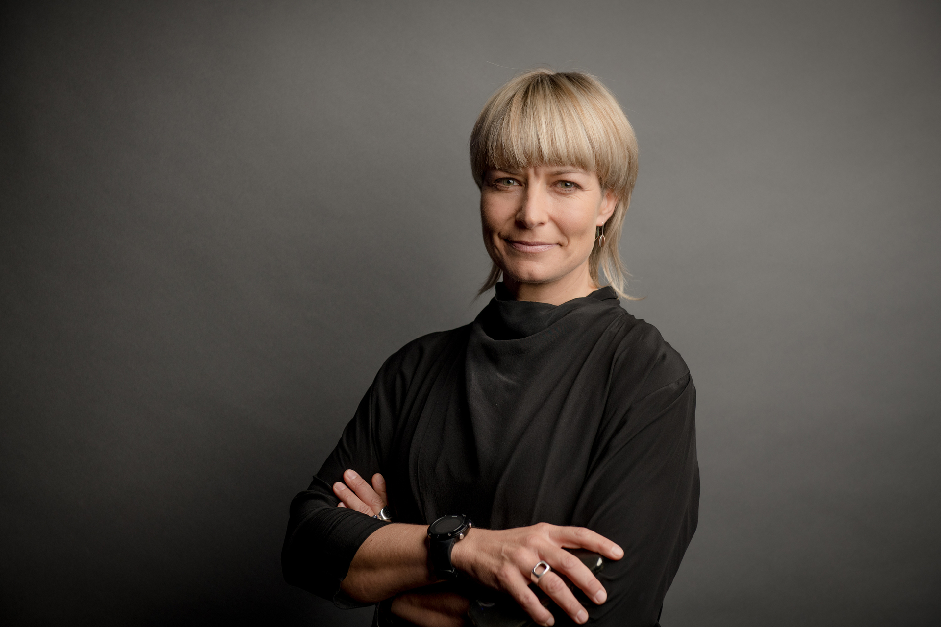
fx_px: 1620
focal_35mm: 62
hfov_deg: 32.4
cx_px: 470
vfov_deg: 21.9
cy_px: 314
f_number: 4
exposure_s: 1/200
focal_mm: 62
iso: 400
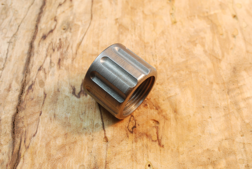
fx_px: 421
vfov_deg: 22.7
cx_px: 126
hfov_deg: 33.4
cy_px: 84
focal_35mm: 60
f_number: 22
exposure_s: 1/10
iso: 200
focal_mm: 40
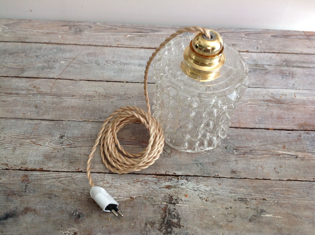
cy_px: 118
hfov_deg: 52.7
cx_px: 158
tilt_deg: -54.8
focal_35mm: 35
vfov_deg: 40.6
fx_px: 318
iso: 50
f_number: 2.4
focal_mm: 4.28
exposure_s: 1/17
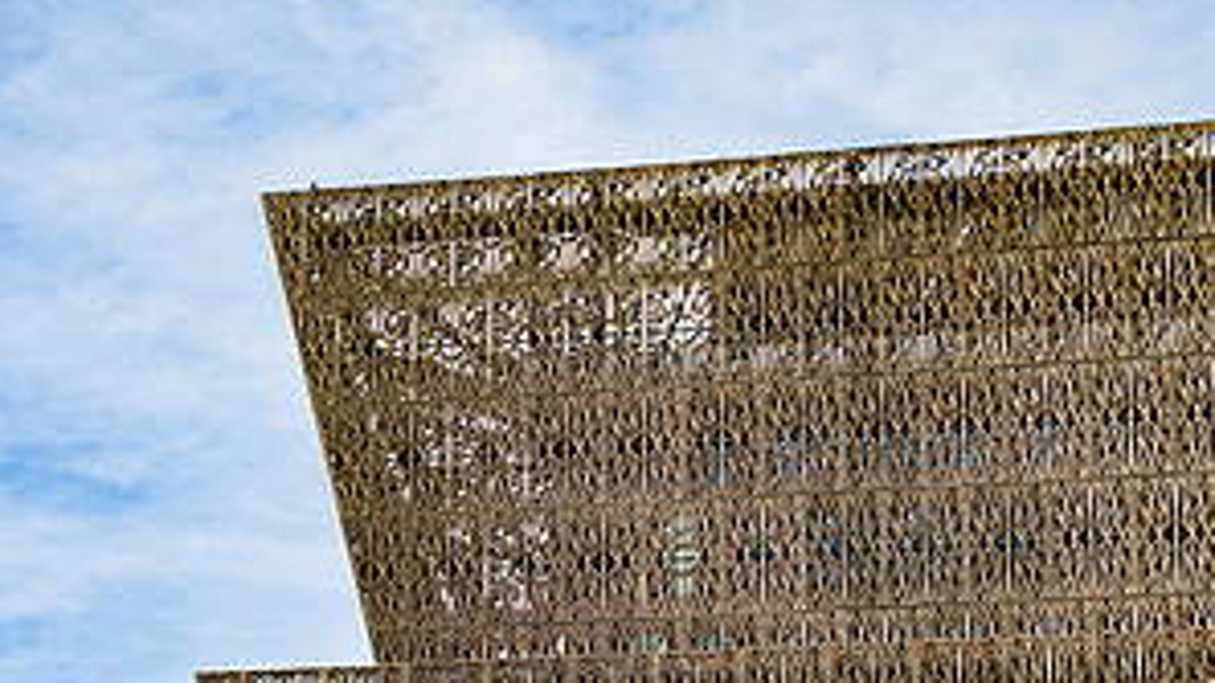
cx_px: 605
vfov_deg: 14.4
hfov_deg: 26.2
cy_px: 859
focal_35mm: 81
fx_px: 2609
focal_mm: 51
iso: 200
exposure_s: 1/800
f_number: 3.5
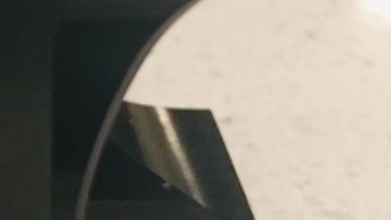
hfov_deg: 13.2
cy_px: 174
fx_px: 1576
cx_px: -222
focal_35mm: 152
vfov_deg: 8.0
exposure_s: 1/30
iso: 160
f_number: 2.2
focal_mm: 4.15
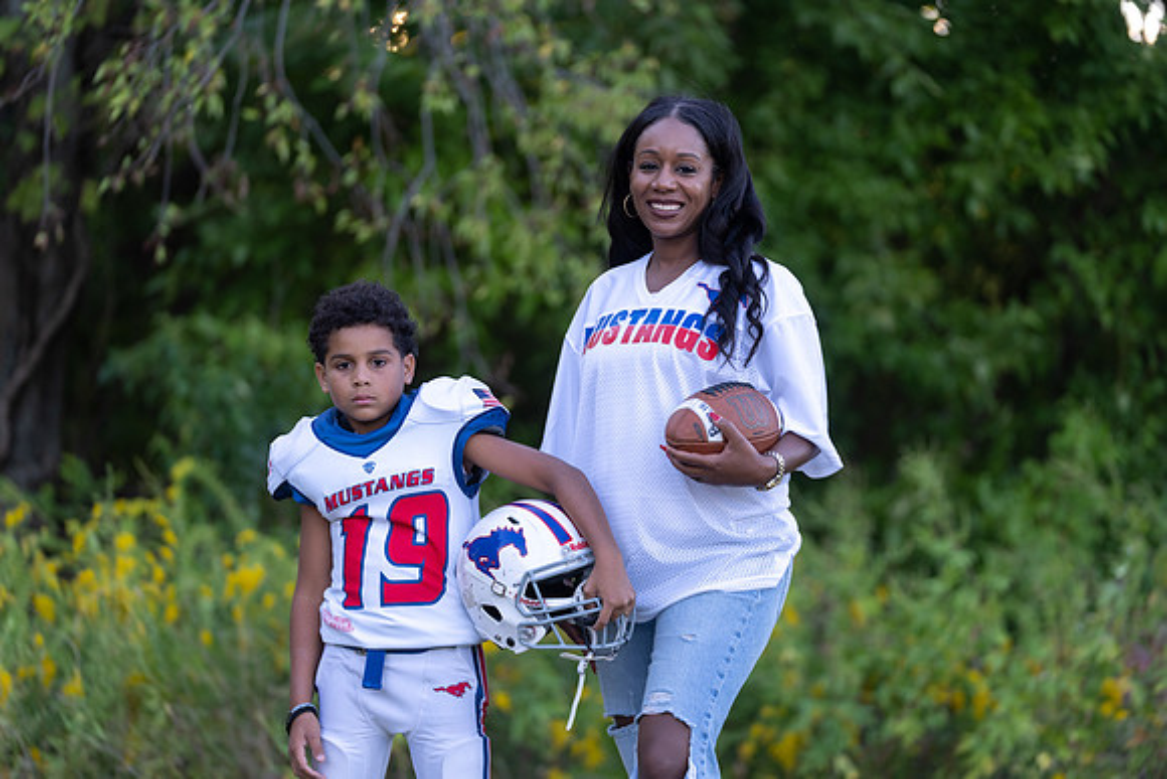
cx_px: 584
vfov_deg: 10.1
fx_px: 4409
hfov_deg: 15.1
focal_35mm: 136
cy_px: 390
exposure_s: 1/320
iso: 320
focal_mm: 136
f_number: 2.8
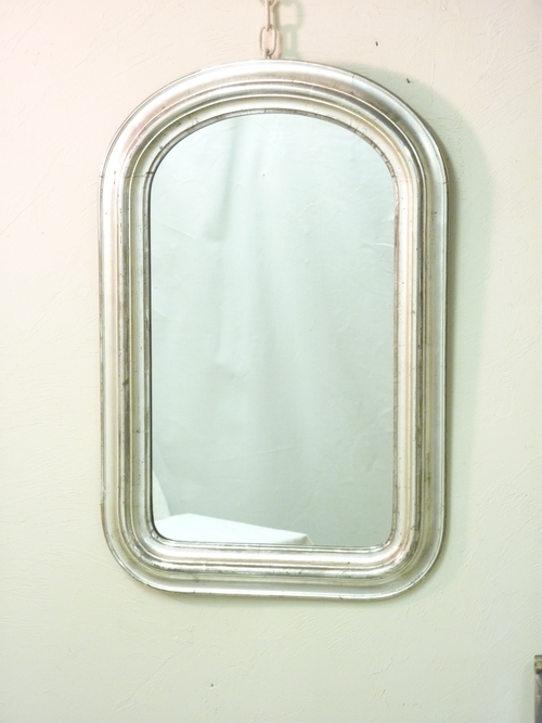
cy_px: 362
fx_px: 1880
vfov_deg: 21.8
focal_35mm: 90
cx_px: 271
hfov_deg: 16.4
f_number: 4.3
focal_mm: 14.7
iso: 400
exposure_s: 1/8
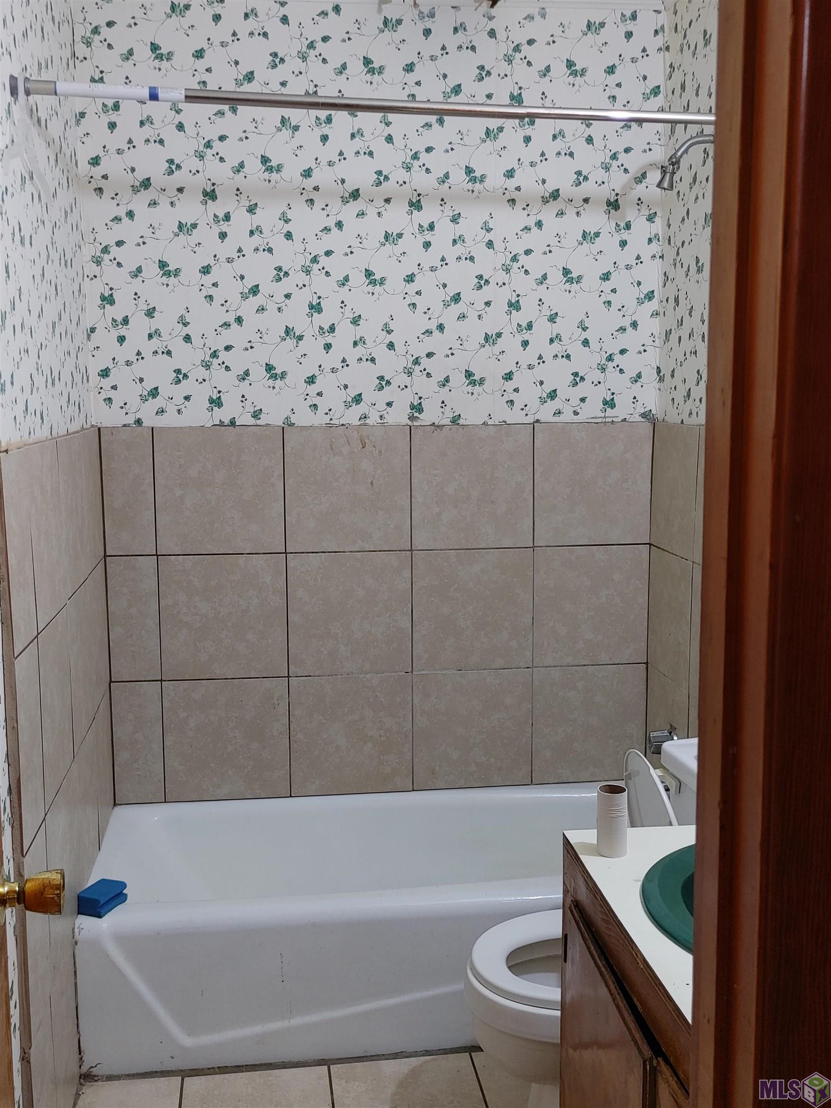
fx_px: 1153
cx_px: 416
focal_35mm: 36
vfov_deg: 51.4
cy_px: 554
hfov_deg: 39.6
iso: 200
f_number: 1.8
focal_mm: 5.58
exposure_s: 1/30
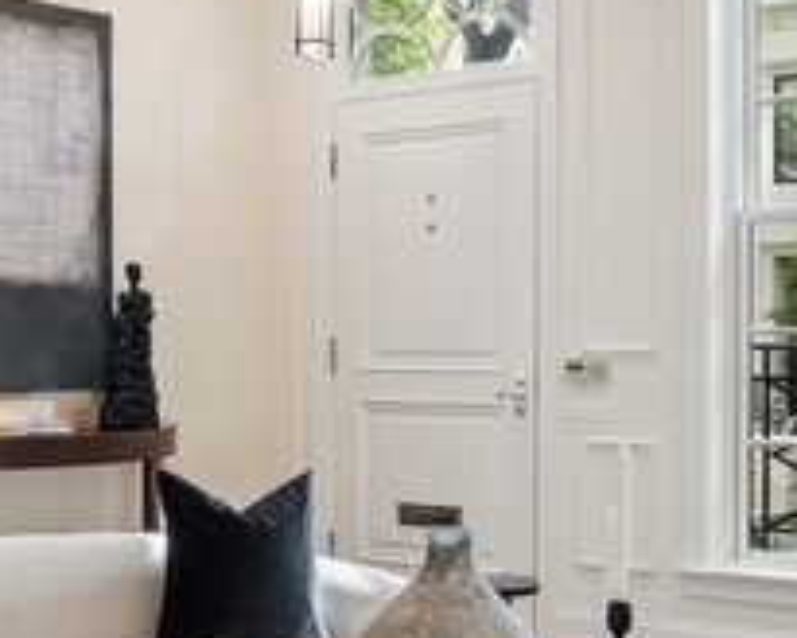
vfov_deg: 23.1
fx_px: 1557
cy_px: 366
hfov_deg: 28.5
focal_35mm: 66
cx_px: 253
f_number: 8
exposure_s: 1/10
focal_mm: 16
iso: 200
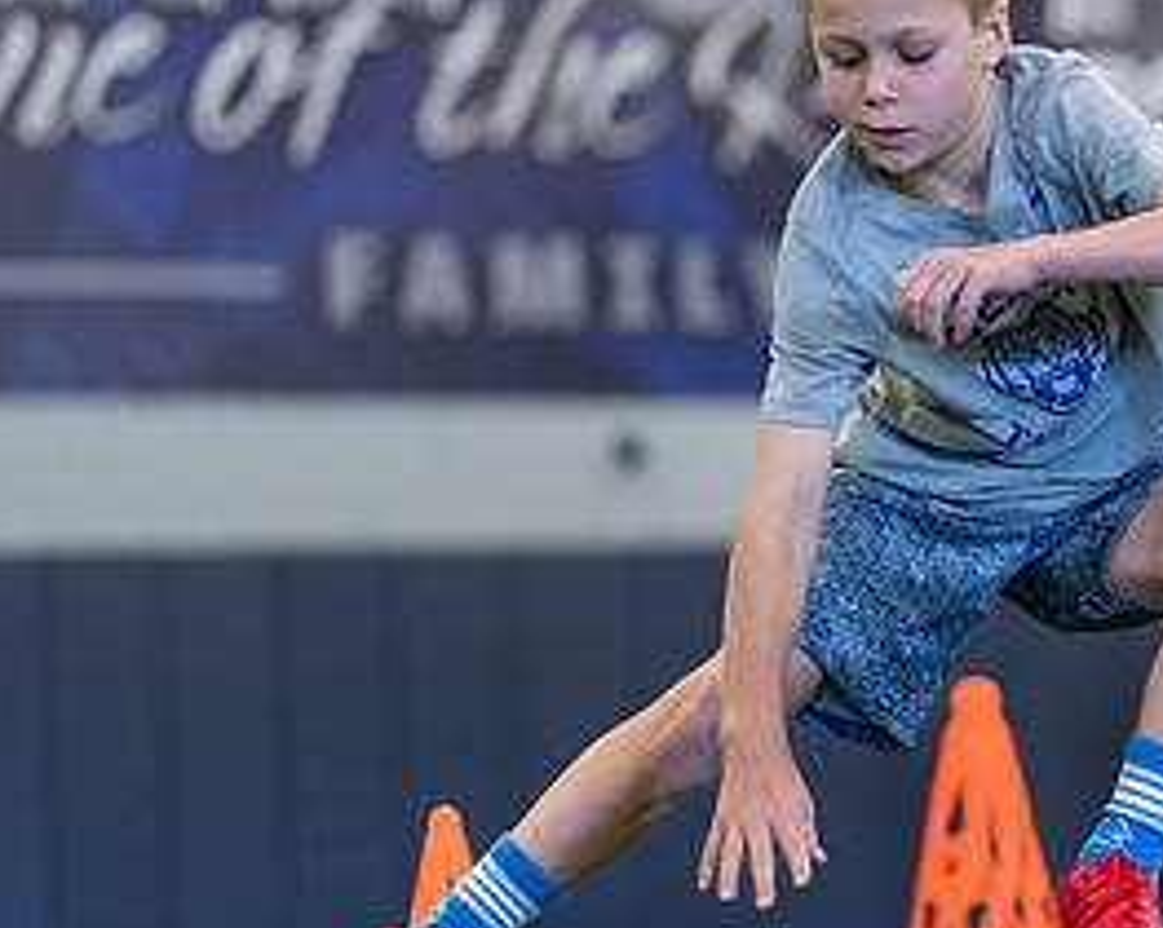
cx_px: 1115
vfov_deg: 12.3
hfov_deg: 15.2
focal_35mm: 125
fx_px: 4299
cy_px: 384
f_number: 1.2
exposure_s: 1/1000
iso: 1600
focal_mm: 50
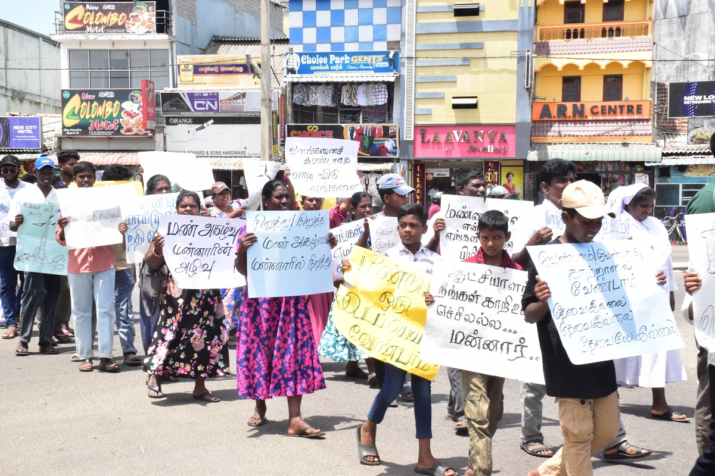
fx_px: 1132
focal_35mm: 57
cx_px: 358
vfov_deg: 23.8
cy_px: 238
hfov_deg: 35.1
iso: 2000
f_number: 29
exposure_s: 1/200
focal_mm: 38
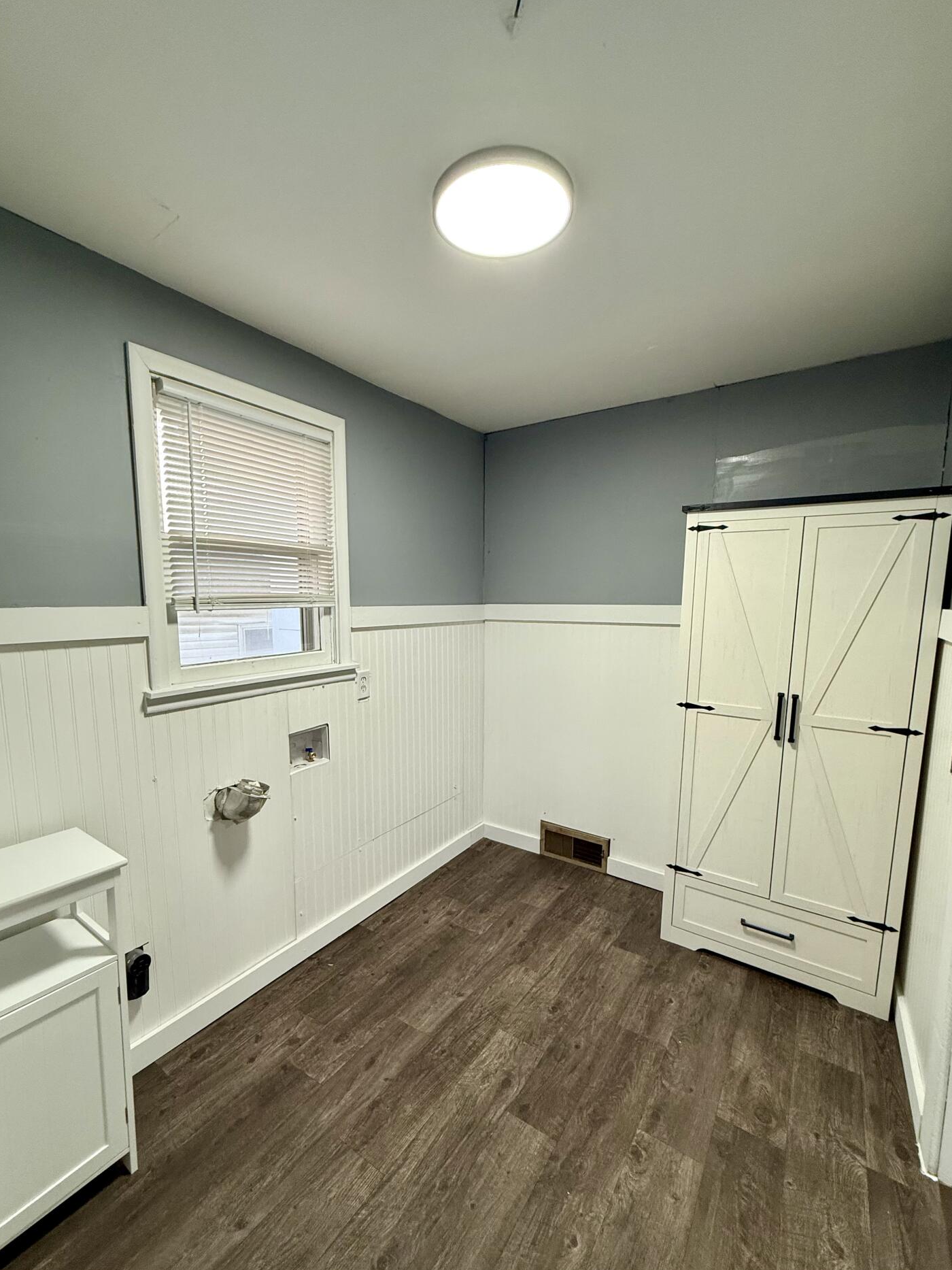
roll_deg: +0.0
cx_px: 449
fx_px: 550
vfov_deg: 98.1
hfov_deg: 81.7
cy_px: 665
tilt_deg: -6.0
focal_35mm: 15
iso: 200
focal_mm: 2.22
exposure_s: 1/60
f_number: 2.2
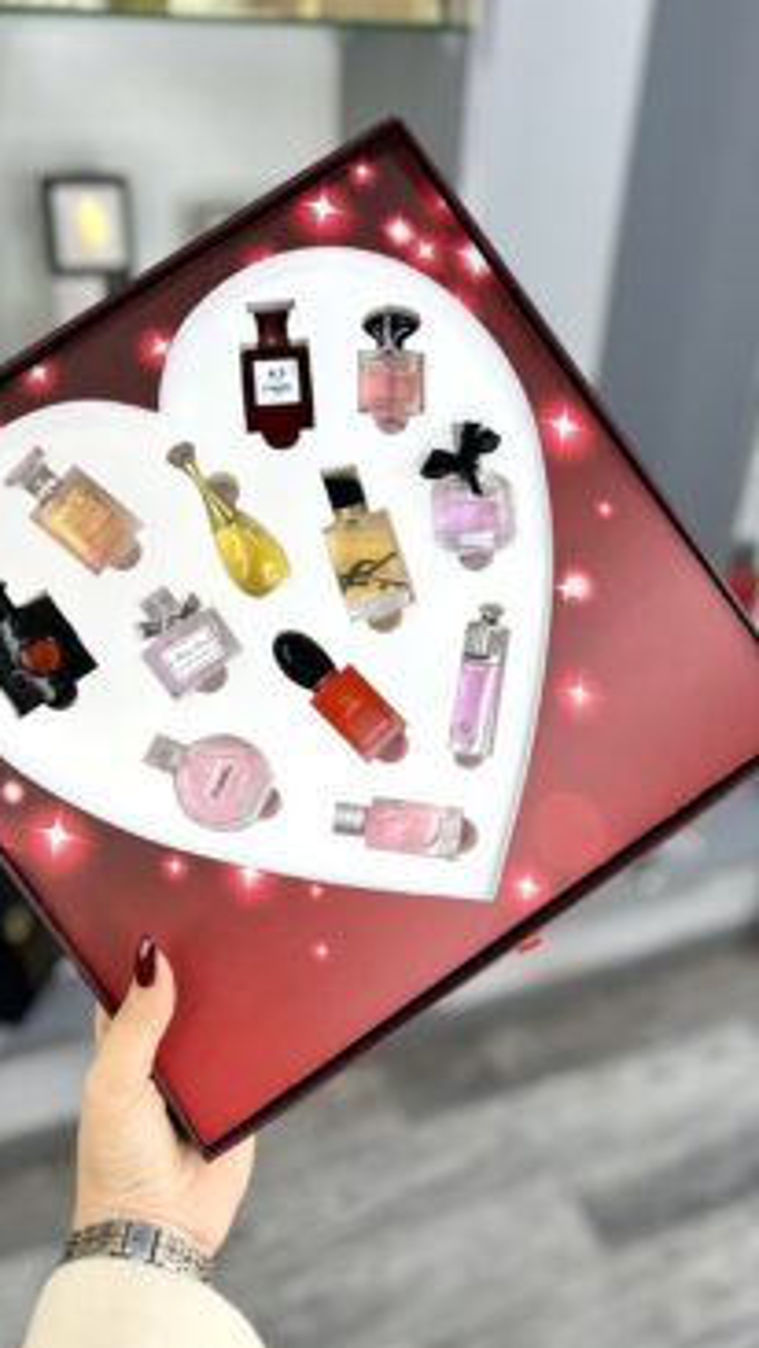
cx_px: 333
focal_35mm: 29
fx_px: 1037
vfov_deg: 66.1
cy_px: 680
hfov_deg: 40.1
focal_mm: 5.7
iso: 50
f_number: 1.5
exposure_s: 1/567
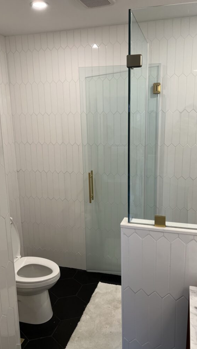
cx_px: 108
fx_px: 269
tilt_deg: -11.5
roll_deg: +0.4
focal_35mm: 29
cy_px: 173
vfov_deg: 66.1
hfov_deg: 40.2
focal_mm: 5.7
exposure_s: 1/120
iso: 100
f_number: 1.5
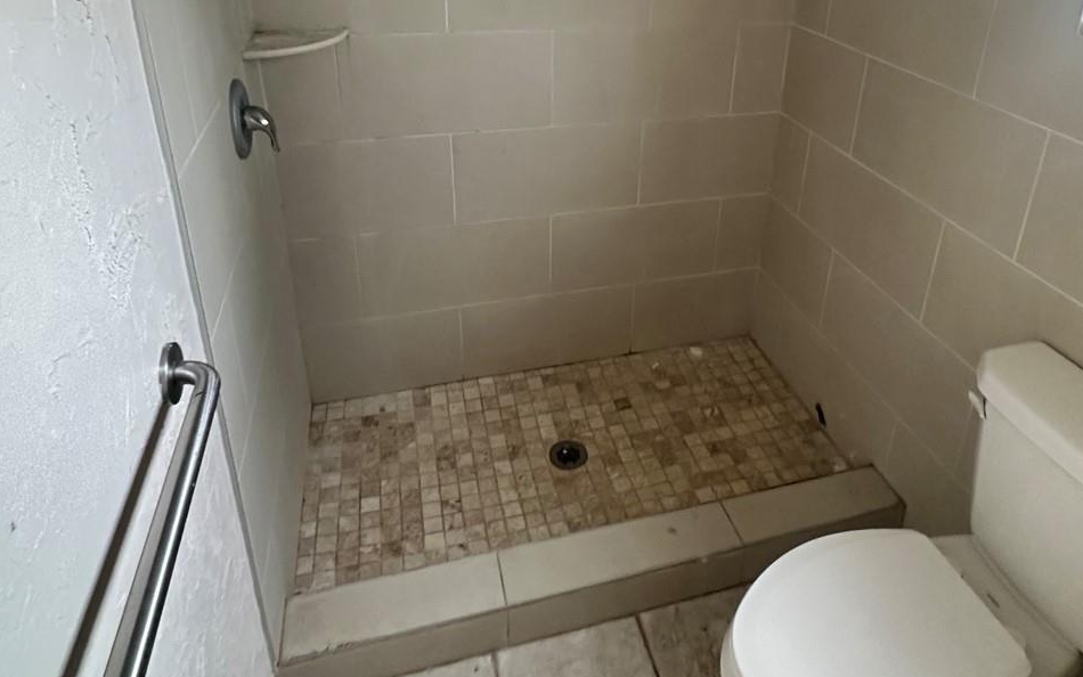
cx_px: 608
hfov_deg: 72.3
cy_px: 156
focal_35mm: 25
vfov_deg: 47.2
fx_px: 738
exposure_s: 1/75
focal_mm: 2.22
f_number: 2.2
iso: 320
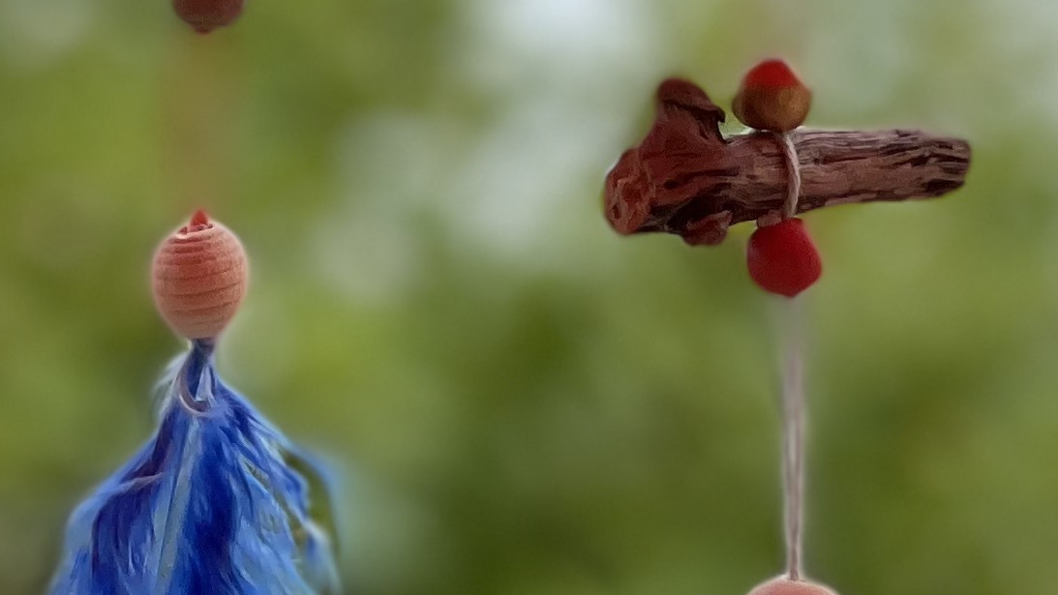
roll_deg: +0.3
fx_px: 5864
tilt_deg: +4.8
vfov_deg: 5.8
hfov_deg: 10.3
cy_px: -97
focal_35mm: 209
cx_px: 736
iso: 25
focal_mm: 6
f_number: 2
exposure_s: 1/1089
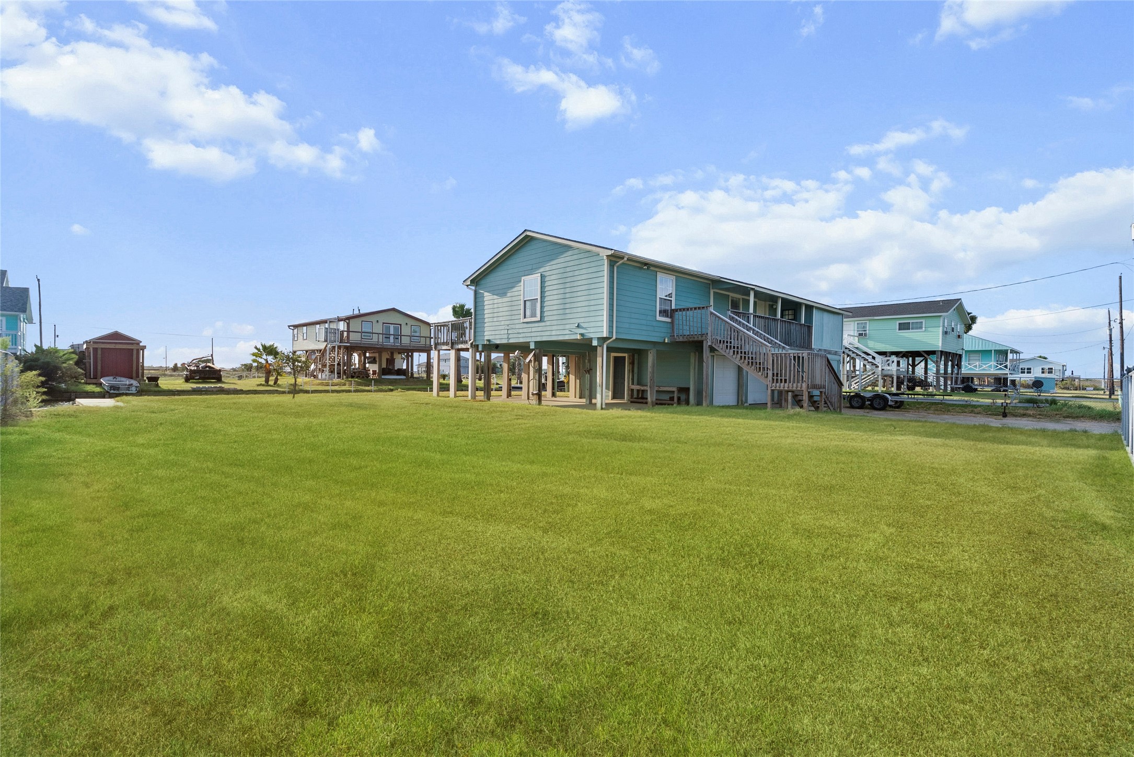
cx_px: 567
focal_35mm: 17
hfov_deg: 93.2
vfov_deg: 70.5
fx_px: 536
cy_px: 378
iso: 1000
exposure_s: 1/500
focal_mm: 17
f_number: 8
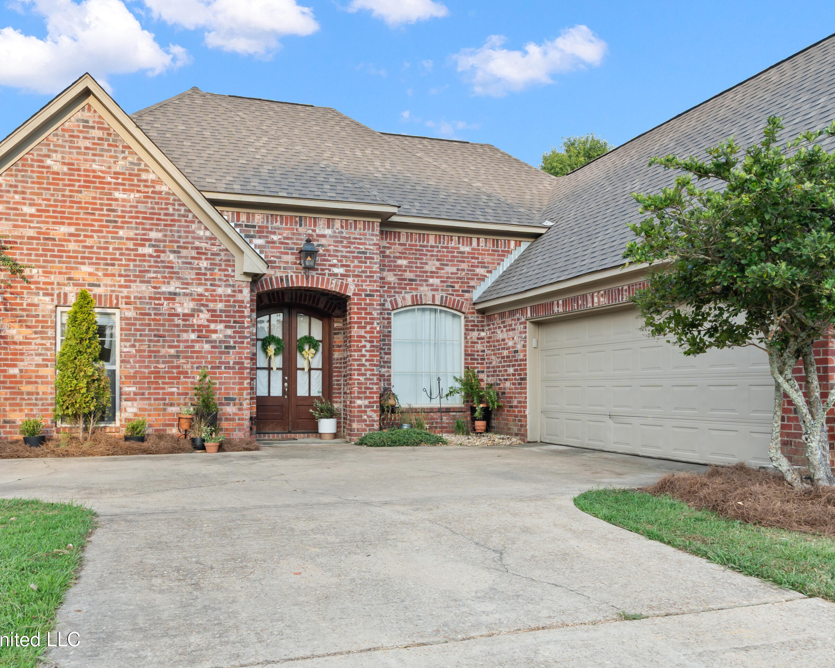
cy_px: 325
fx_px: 692
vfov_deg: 51.5
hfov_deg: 62.2
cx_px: 394
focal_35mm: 28
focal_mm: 16
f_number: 8
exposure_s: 1/60
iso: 200
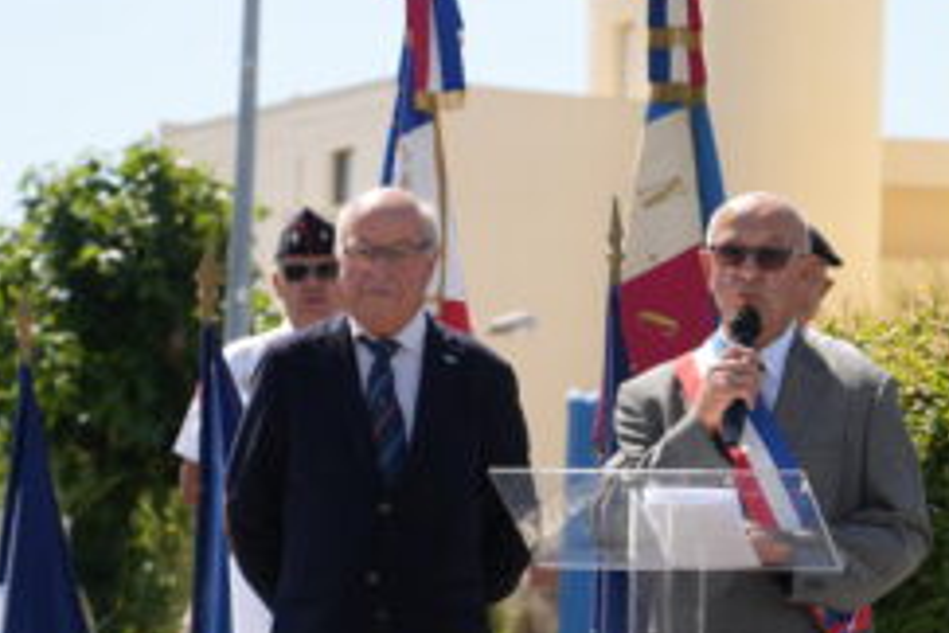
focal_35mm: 173
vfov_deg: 7.9
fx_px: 4560
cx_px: 715
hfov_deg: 11.8
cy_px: 307
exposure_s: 1/500
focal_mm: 105
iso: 160
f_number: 5.6
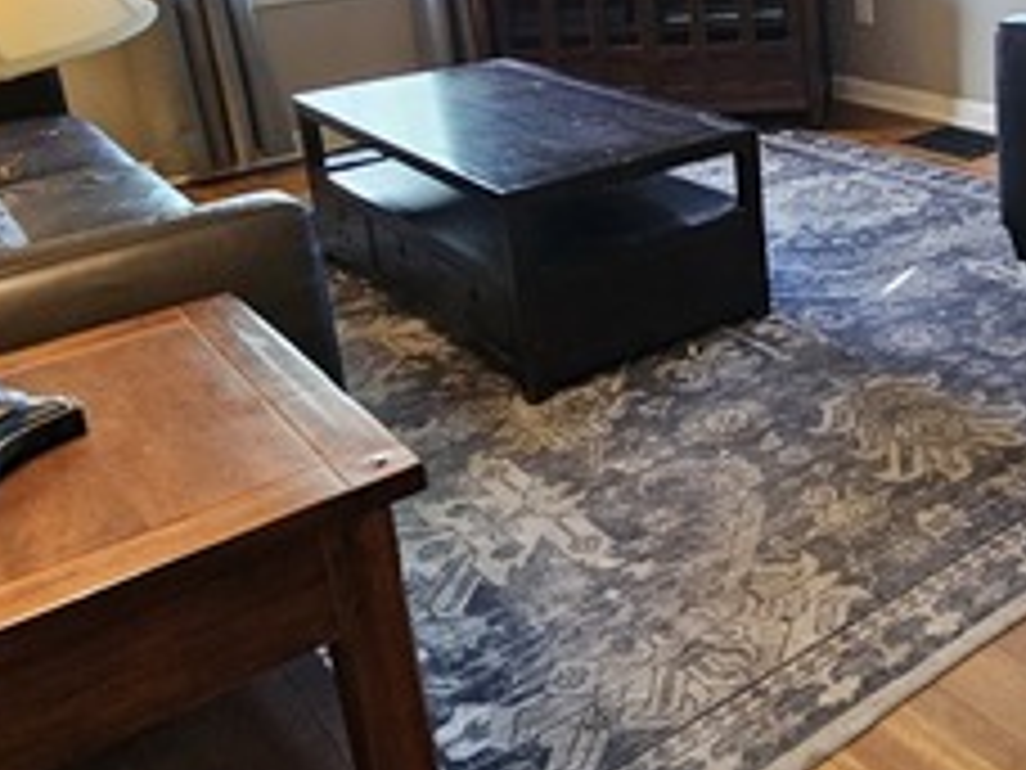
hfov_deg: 45.2
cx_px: 889
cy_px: 167
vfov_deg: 36.6
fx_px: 1126
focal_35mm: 38
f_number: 2.2
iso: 400
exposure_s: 1/30
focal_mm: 2.2
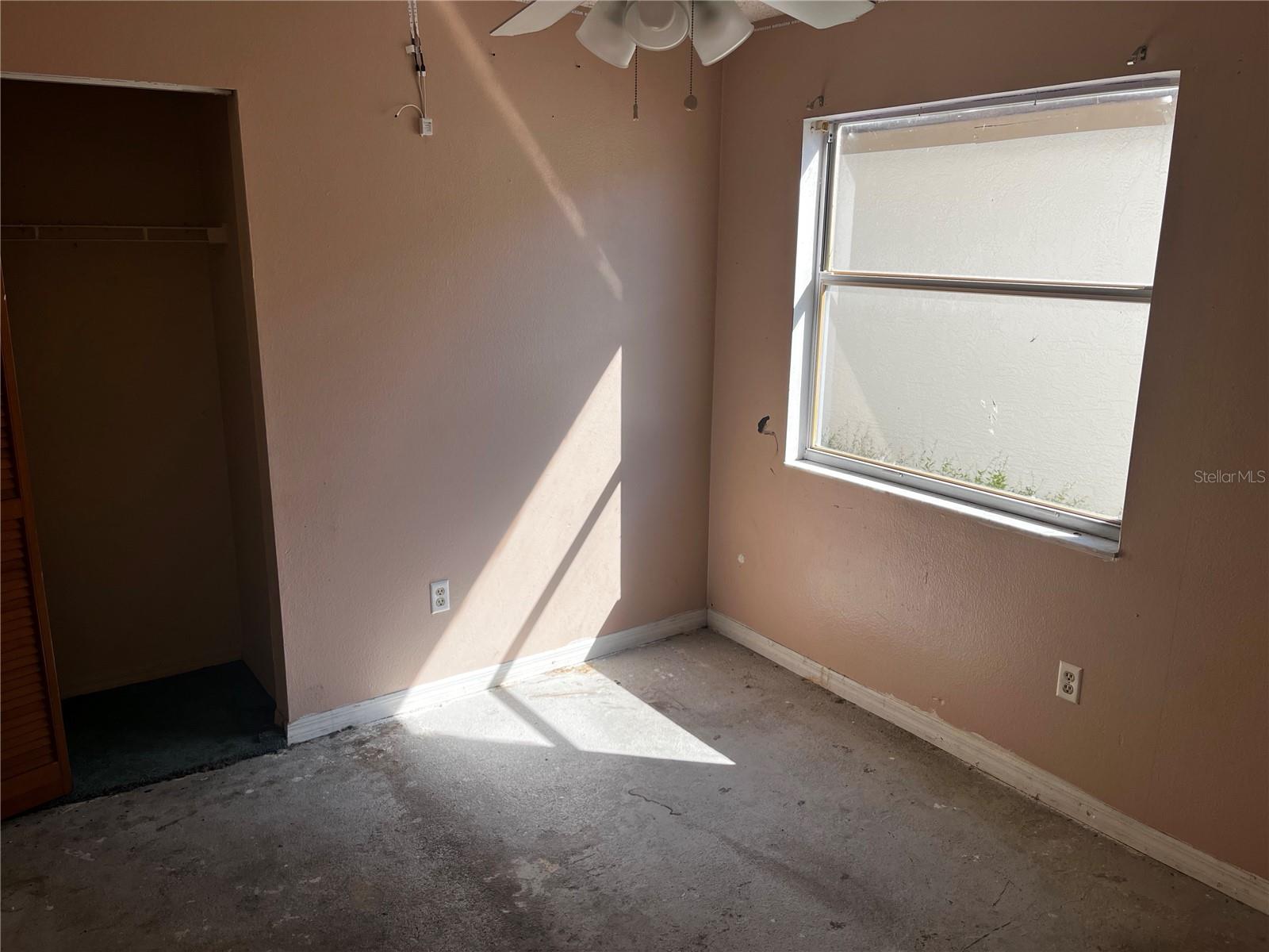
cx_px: 634
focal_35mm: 26
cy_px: 476
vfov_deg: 53.1
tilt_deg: -14.0
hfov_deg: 67.3
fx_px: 953
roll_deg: -0.2
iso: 50
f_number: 1.6
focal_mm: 5.1
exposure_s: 1/1163
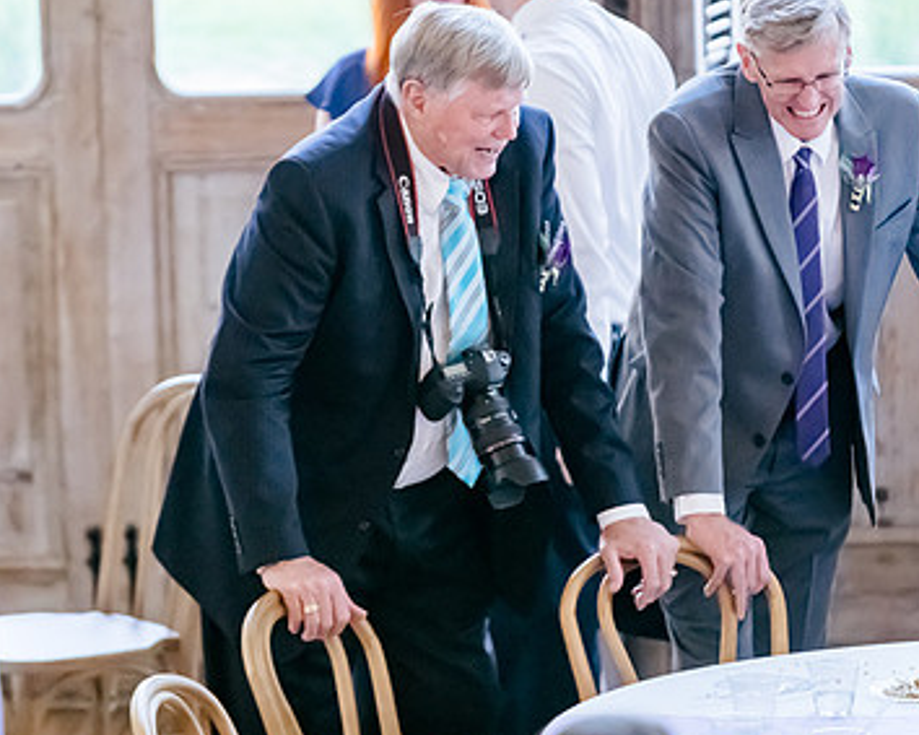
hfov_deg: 6.1
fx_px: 8565
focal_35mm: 315
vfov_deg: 4.9
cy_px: 220
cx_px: 625
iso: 4000
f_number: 2.8
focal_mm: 190
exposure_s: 1/250
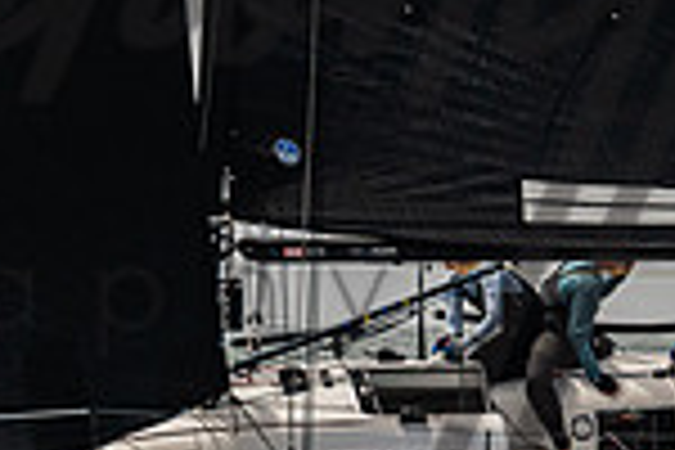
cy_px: 67
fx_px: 17211
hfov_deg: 2.2
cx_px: 508
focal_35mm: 918
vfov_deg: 1.5
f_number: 8
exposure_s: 1/4000
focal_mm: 185
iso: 500
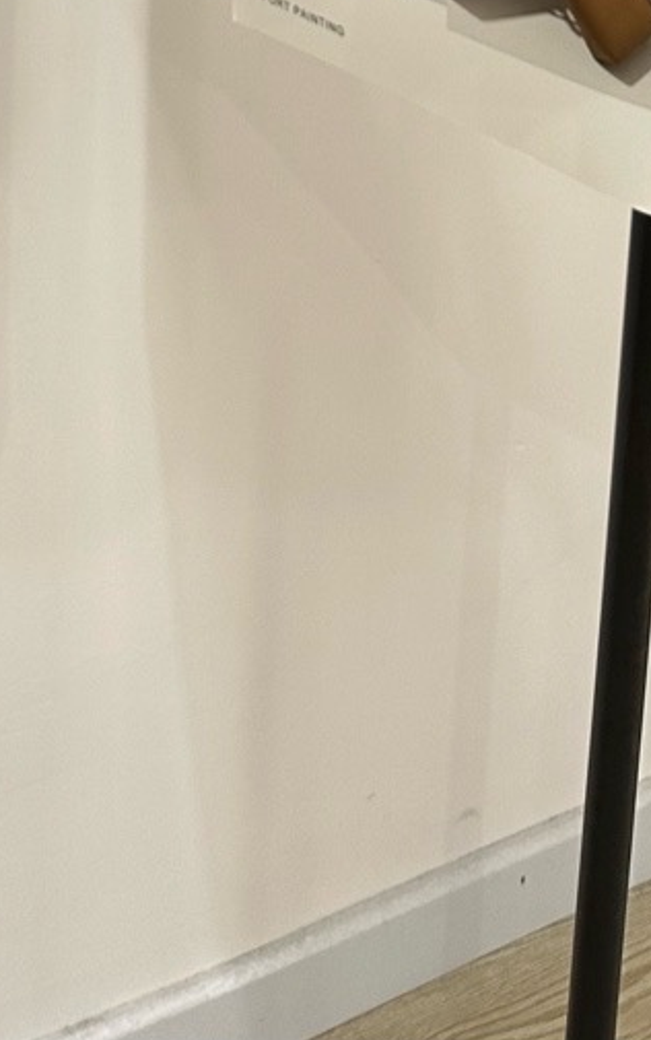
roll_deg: -1.1
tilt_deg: -8.1
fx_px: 2439
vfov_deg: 19.4
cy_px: -712
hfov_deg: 14.2
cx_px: -326
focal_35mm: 86
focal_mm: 6.86
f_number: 1.78
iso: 64
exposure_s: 1/100
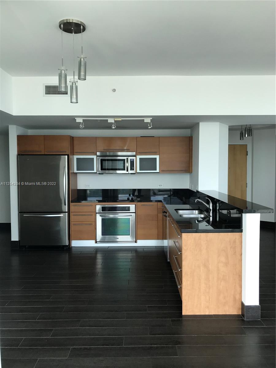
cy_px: 184
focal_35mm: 28
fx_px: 298
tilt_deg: -2.3
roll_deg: -0.4
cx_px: 138
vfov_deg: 63.4
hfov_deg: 49.7
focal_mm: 3.99
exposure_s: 1/170
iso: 20
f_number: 1.8
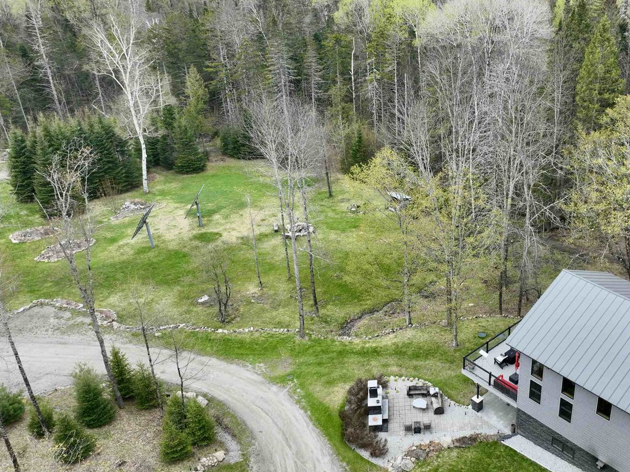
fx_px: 655
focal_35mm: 36
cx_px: 469
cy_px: 234
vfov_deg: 39.6
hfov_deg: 49.4
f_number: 2.8
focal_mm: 12.29
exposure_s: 1/640
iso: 200
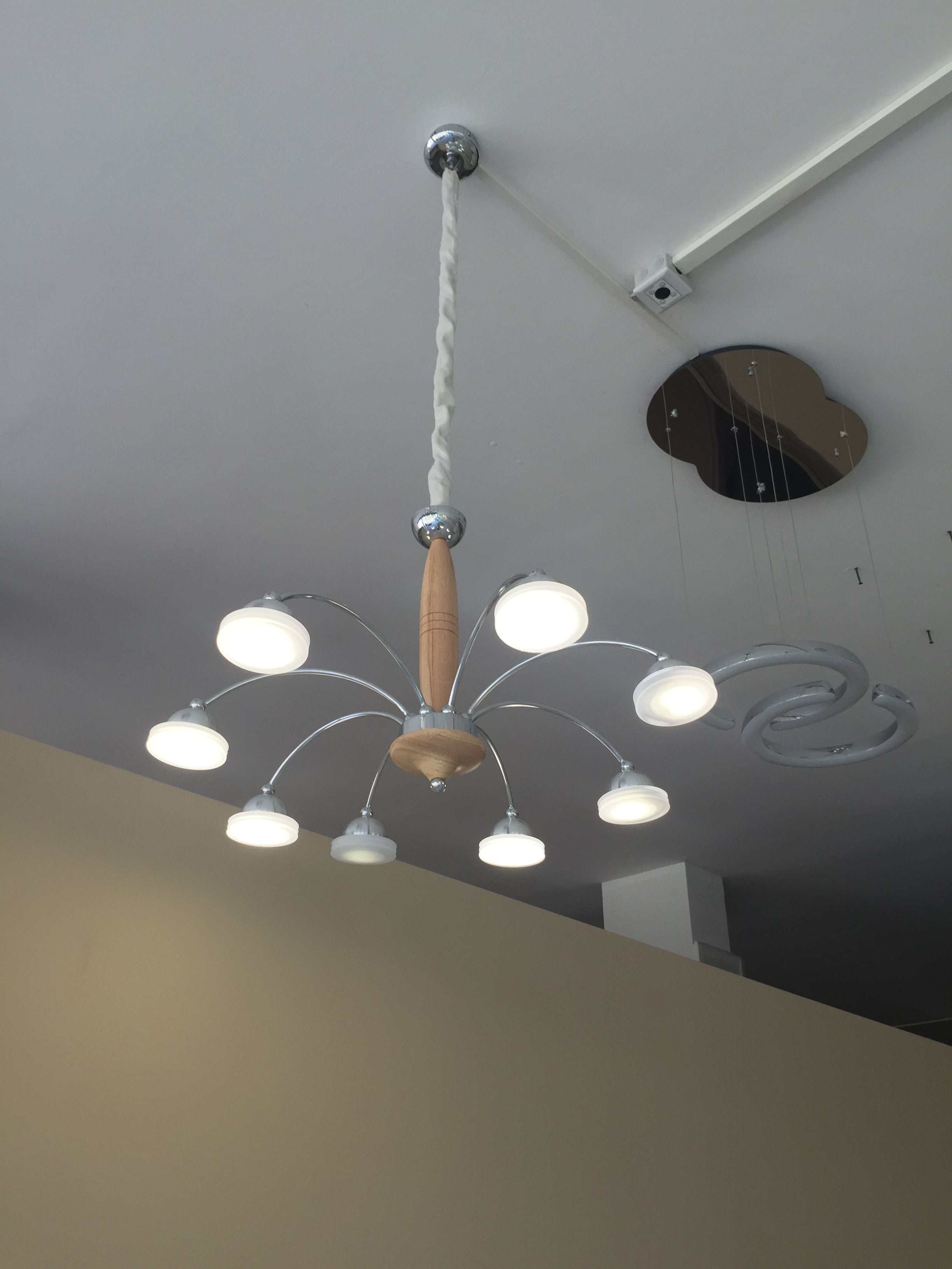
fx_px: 1063
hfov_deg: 48.2
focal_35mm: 29
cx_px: 476
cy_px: 634
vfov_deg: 61.7
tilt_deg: +32.6
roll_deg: -1.4
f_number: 2.2
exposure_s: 1/100
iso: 50
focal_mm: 4.15
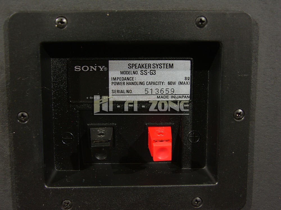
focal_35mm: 65
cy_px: 105
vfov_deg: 22.6
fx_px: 528
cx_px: 140
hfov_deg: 29.8
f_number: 2.8
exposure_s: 1/60
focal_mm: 16.7
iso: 50
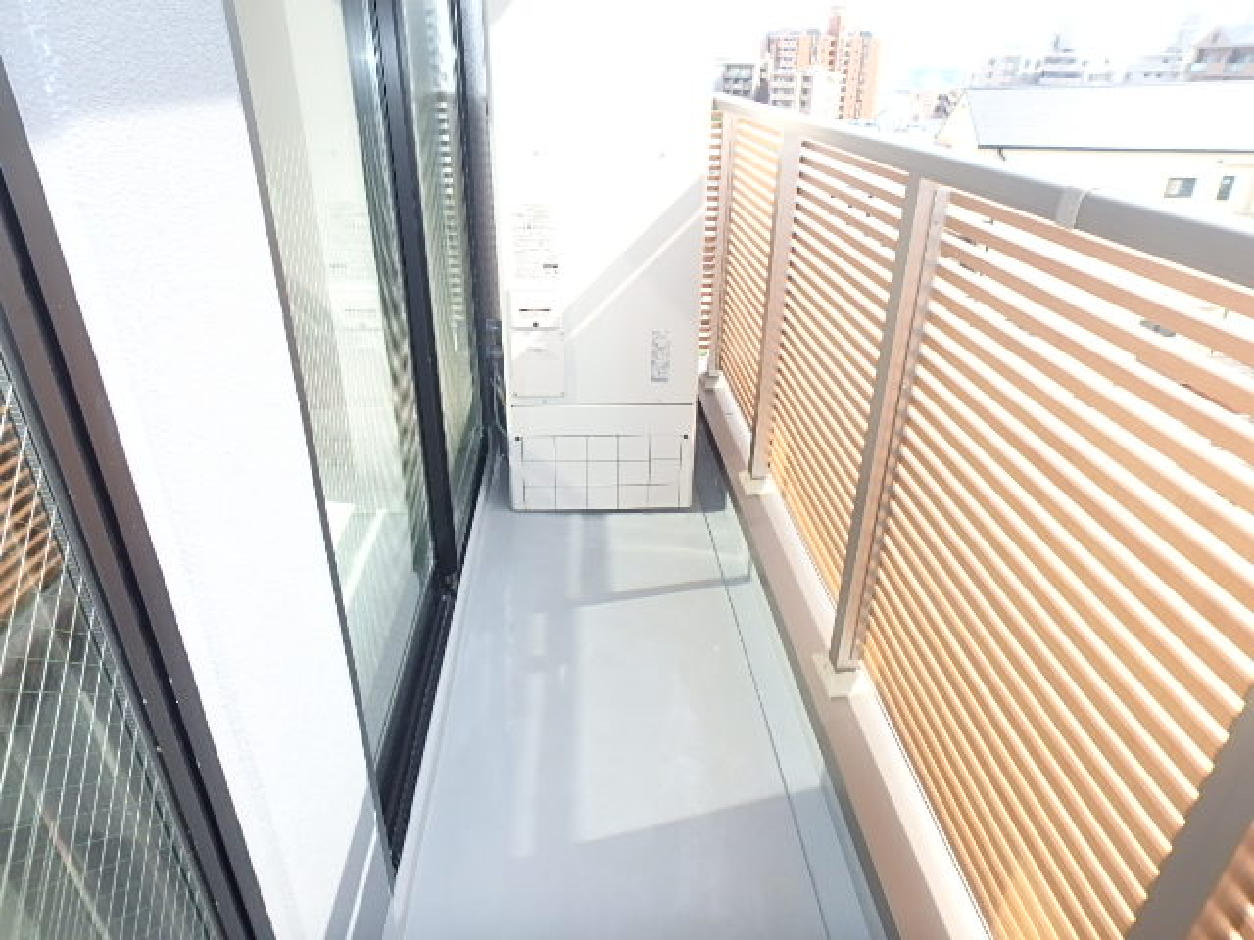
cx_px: 627
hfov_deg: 79.0
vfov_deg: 63.4
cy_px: 470
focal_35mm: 21
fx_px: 761
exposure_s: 1/160
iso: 125
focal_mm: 3.7
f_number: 3.5
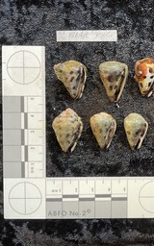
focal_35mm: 42
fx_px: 282
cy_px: 124
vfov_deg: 47.2
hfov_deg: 28.9
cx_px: 149
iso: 64
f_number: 1.8
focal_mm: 3
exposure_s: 1/50
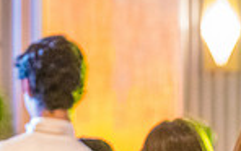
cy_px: 304
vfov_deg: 3.4
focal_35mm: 387
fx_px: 2546
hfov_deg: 5.4
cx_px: 301
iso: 12800
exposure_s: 1/30
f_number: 3.2
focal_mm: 97
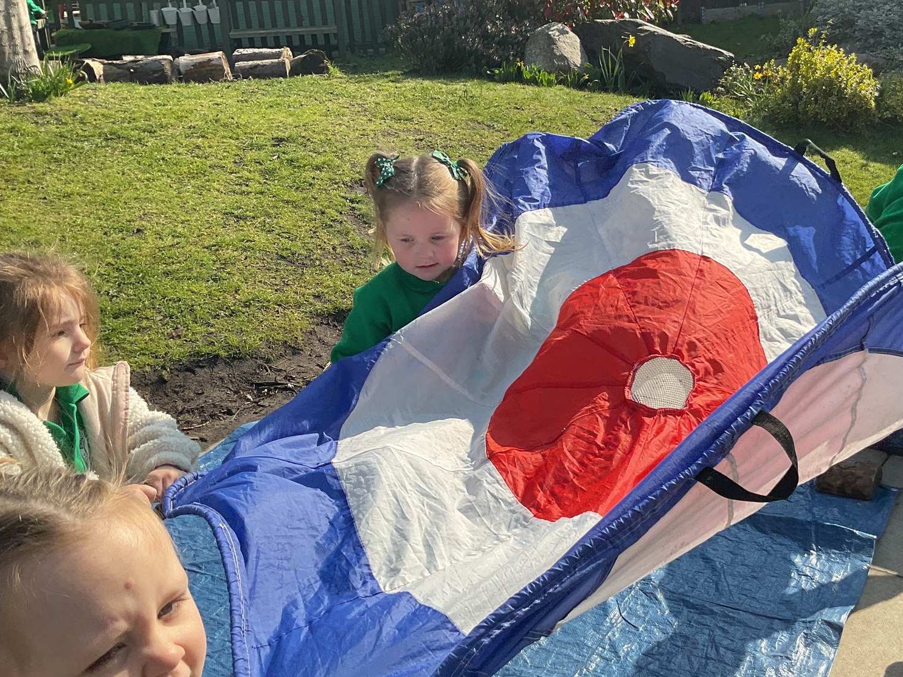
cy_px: 337
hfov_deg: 46.3
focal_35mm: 40
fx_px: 1044
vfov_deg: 36.0
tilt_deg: -19.7
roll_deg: +0.6
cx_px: 577
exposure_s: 1/1195
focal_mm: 3
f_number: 1.8
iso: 16
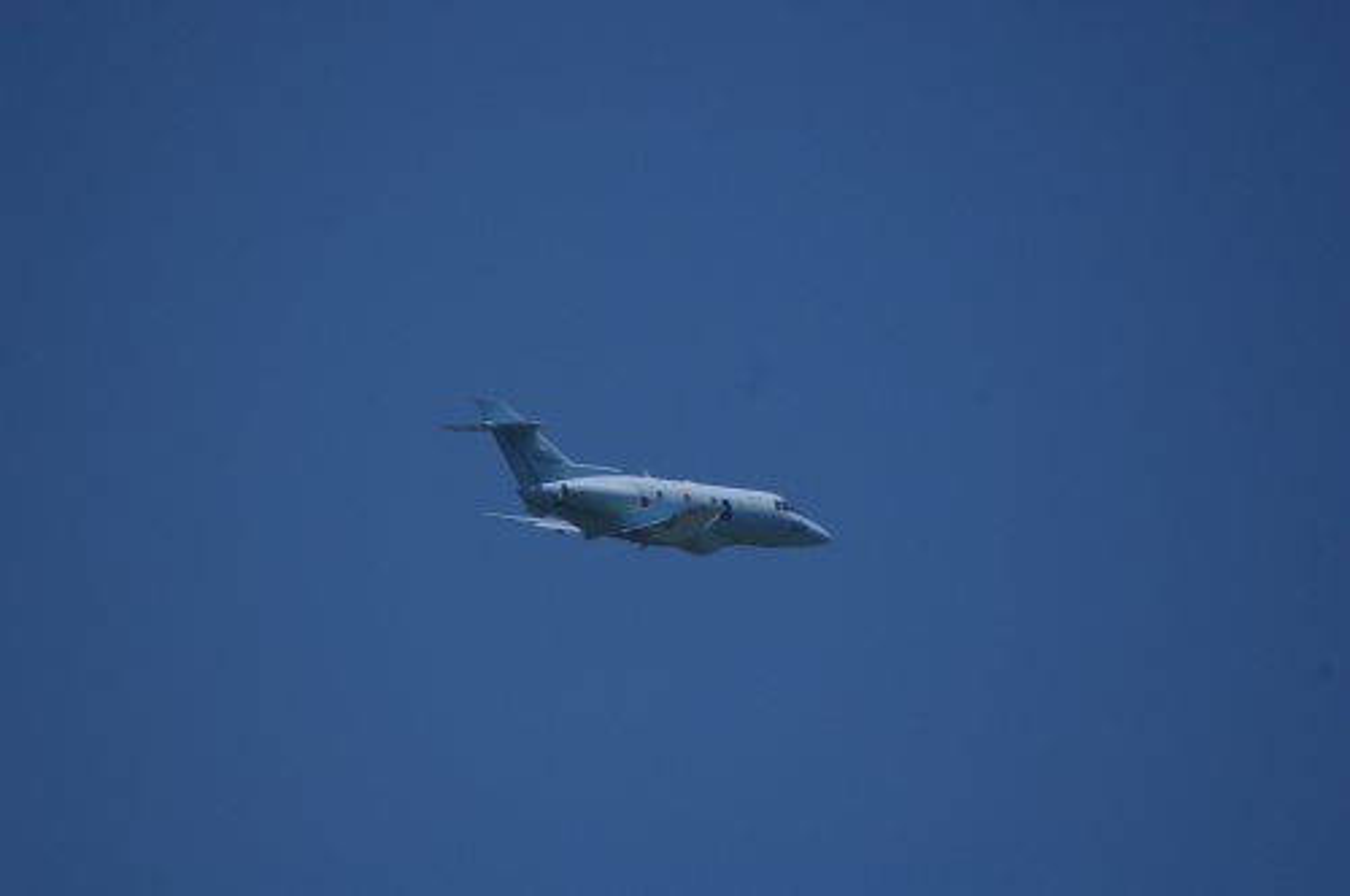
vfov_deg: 3.0
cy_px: 448
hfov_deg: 4.6
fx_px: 16853
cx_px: 675
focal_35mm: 450
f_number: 6.3
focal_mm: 300
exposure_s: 1/1600
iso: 200
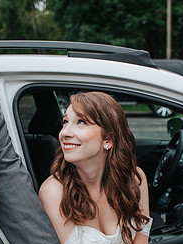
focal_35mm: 62
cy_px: 185
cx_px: 95
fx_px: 437
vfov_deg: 30.6
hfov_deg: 23.6
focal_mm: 35
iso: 280
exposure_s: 1/1000
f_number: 3.2
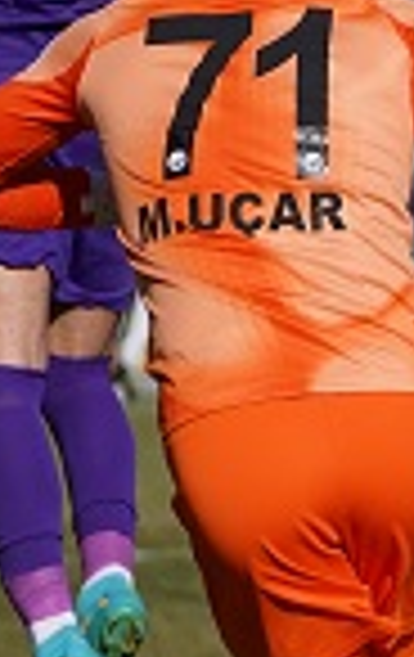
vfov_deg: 2.5
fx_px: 14986
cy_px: 140
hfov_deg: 1.6
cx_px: 1089
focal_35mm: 835
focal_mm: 200
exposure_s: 1/2000
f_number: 5.6
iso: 200
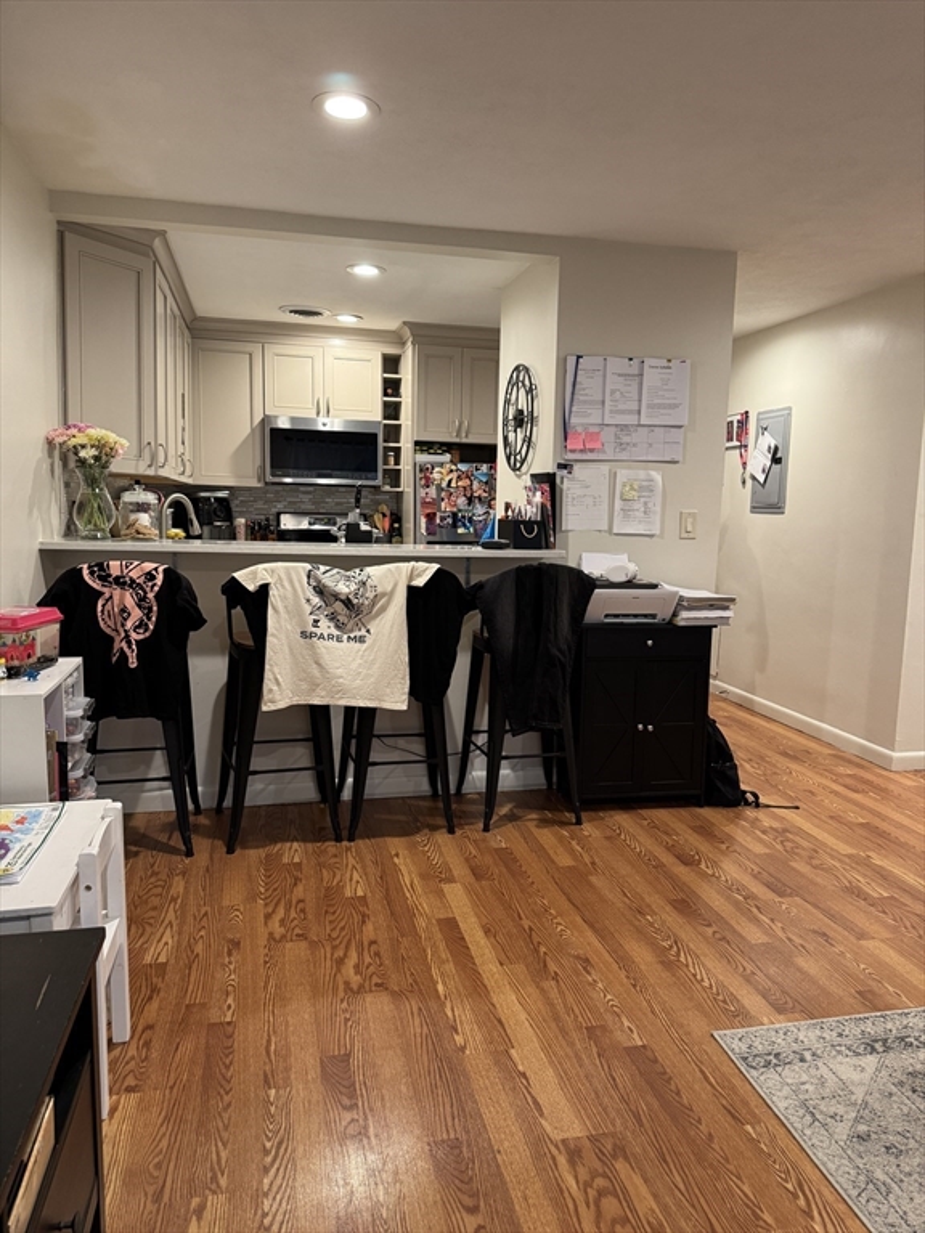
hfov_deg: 56.8
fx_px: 855
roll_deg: -1.2
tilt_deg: -7.4
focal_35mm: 24
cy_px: 616
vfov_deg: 71.6
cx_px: 462
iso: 320
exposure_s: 1/60
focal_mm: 6.76
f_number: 1.78
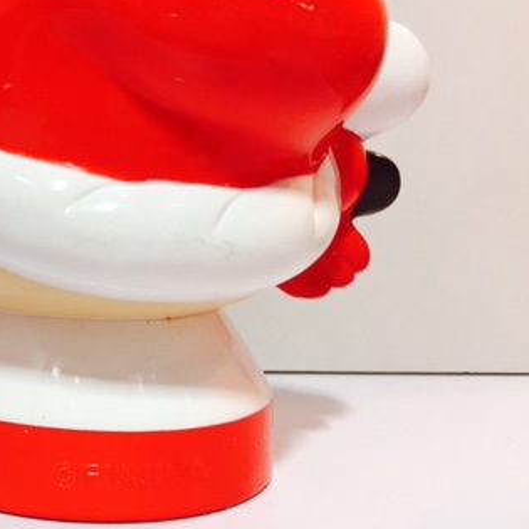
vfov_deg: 32.7
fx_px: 899
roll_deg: -1.6
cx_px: -3
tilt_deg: +1.2
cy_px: 208
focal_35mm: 52
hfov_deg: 30.4
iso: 100
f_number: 2.2
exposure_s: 1/33
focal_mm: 4.15
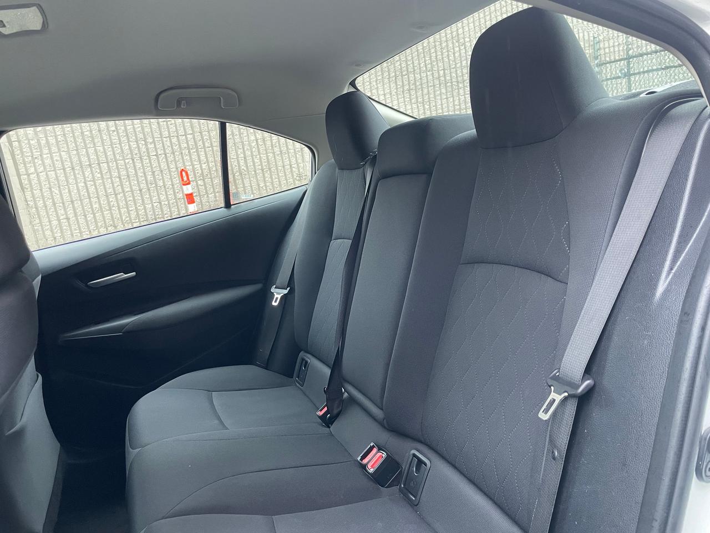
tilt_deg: -11.8
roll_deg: +9.8
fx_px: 533
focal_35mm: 26
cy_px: 266
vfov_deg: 53.1
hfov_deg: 67.3
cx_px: 355
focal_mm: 4.2
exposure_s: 1/60
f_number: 1.6
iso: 320
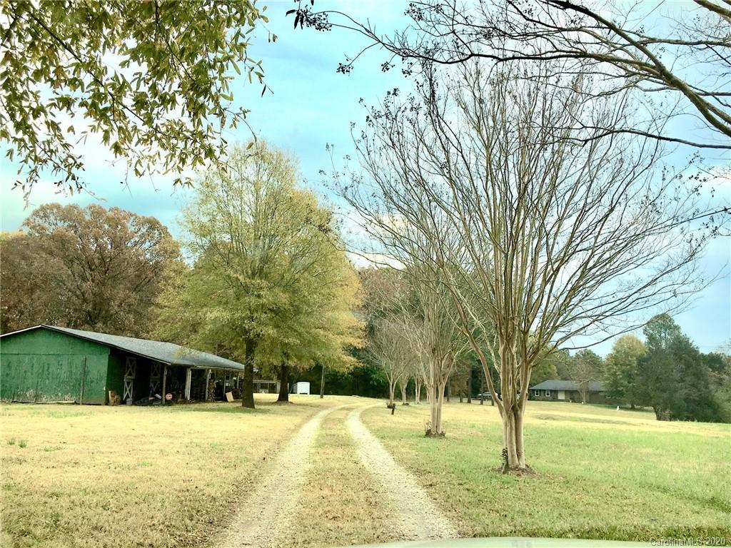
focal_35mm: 29
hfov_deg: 61.7
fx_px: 612
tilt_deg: +11.4
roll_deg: -2.1
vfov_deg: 48.2
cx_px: 366
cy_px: 274
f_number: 2.2
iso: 25
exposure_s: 1/999
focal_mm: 4.15
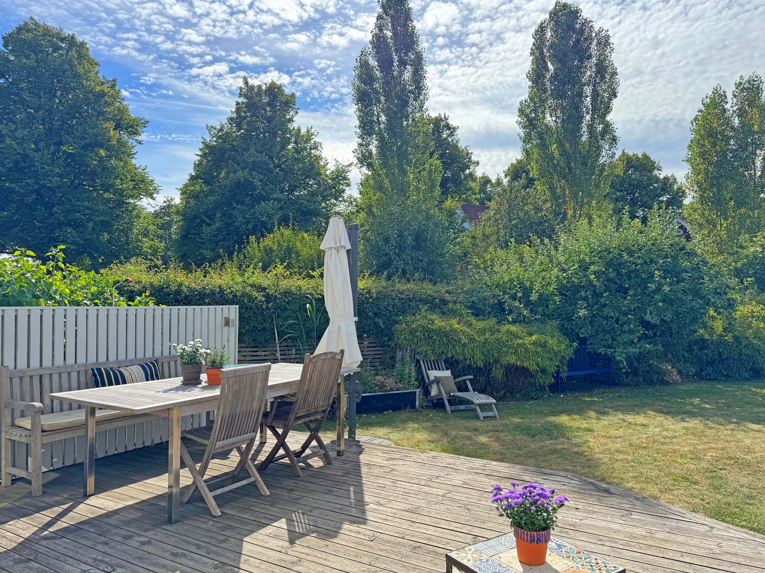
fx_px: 530
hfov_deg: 71.6
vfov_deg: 56.8
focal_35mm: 24
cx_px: 382
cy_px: 286
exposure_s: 1/4049
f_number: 1.78
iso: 80
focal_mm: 6.76
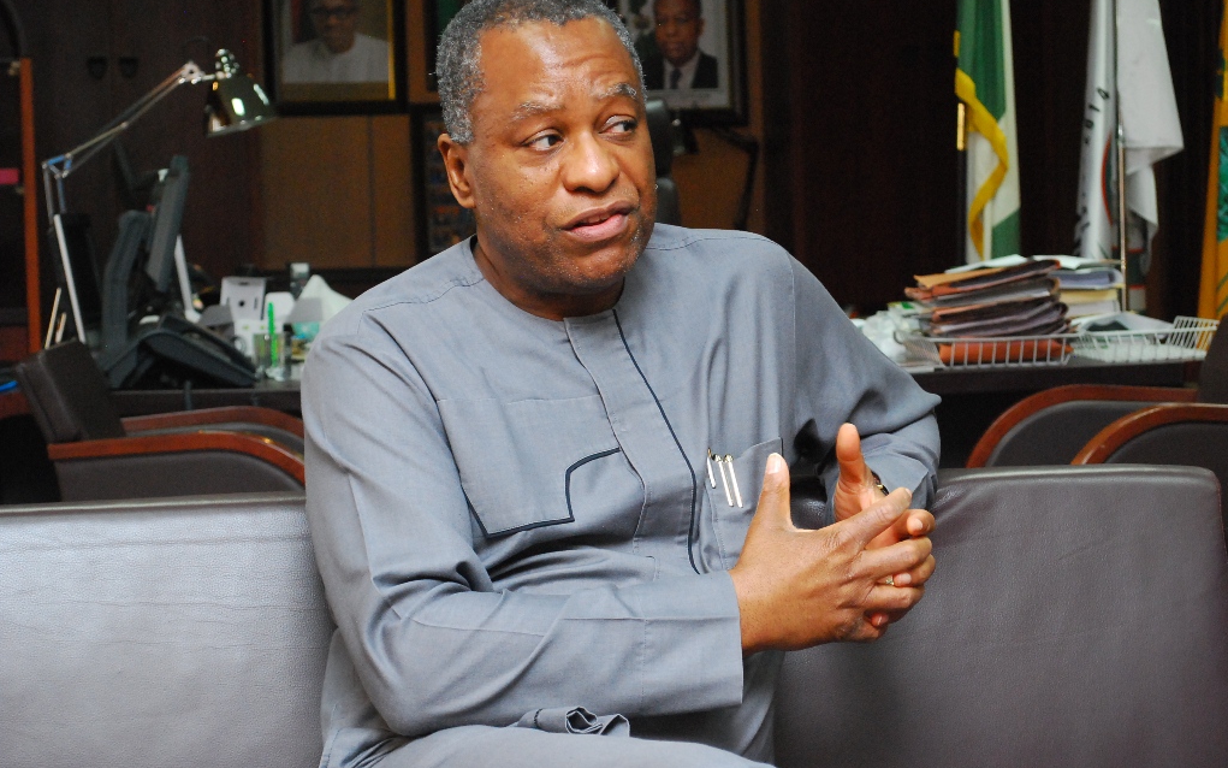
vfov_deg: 15.5
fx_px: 2828
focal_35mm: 85
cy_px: 379
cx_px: 615
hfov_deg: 24.5
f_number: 7.1
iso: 1600
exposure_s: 1/60
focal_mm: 55
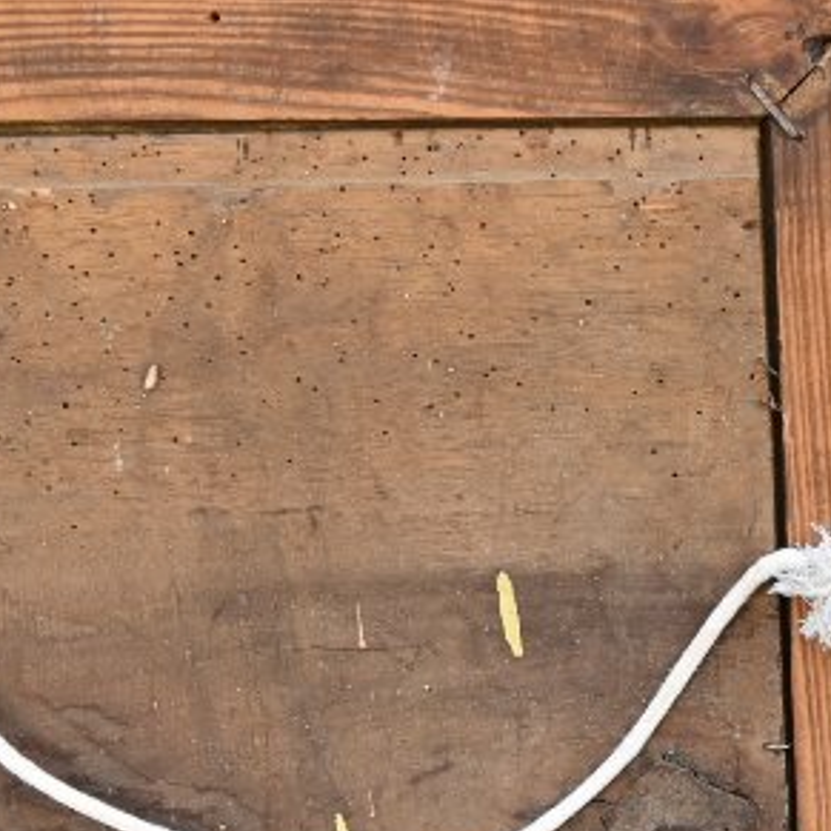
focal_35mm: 108
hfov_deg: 15.5
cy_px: 637
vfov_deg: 16.1
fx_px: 2923
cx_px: 1037
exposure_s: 1/250
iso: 280
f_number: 4
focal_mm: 20.5
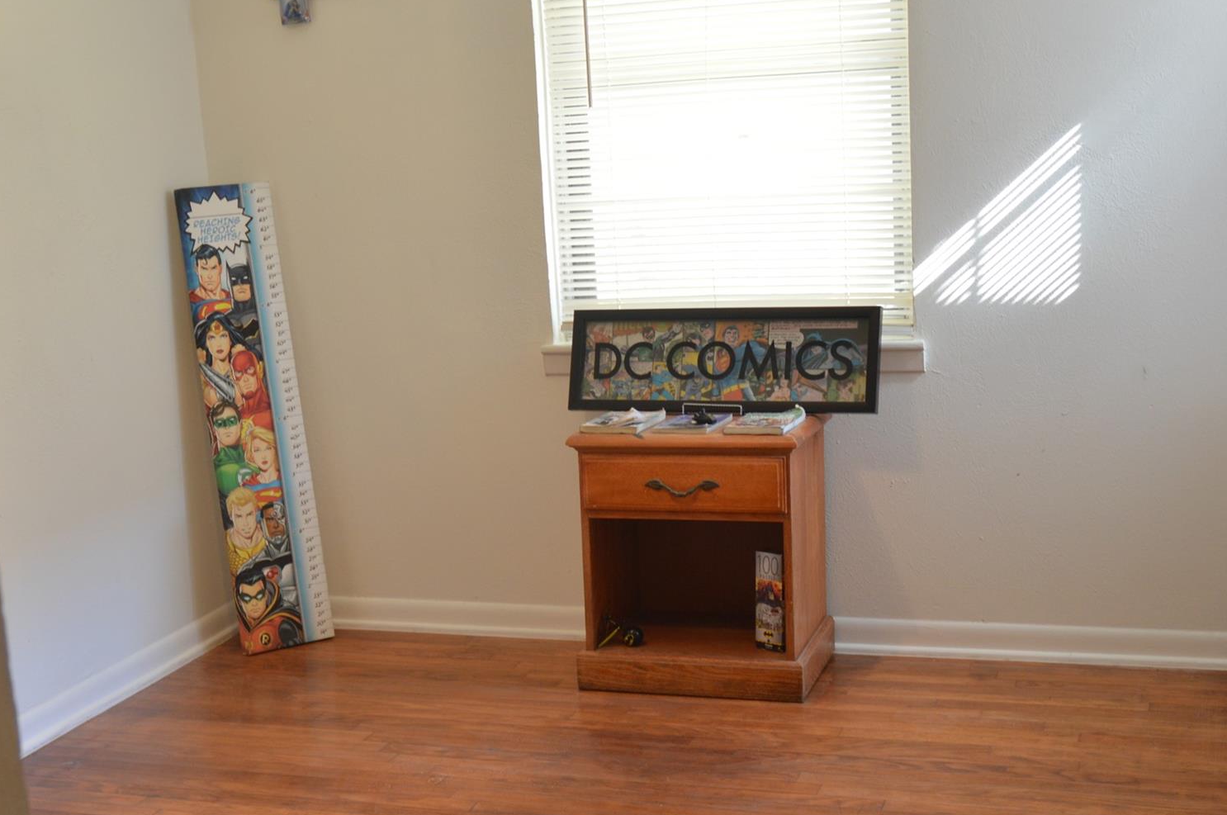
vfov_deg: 26.0
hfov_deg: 38.3
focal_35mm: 52
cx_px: 507
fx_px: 1760
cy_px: 517
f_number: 3.8
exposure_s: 1/30
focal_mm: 25
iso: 400
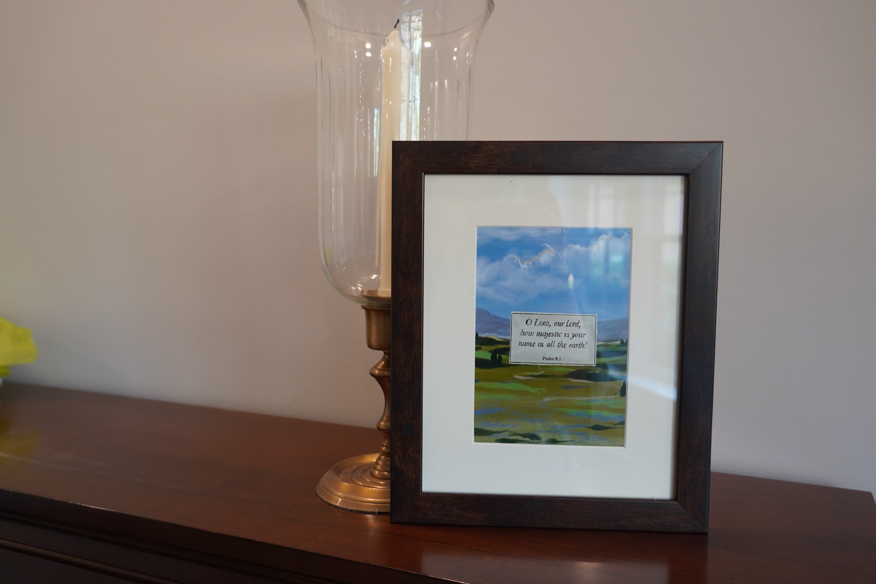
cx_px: 438
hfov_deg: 59.5
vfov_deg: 41.7
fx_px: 766
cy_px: 292
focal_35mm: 32
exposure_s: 1/50
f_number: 4
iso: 640
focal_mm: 21
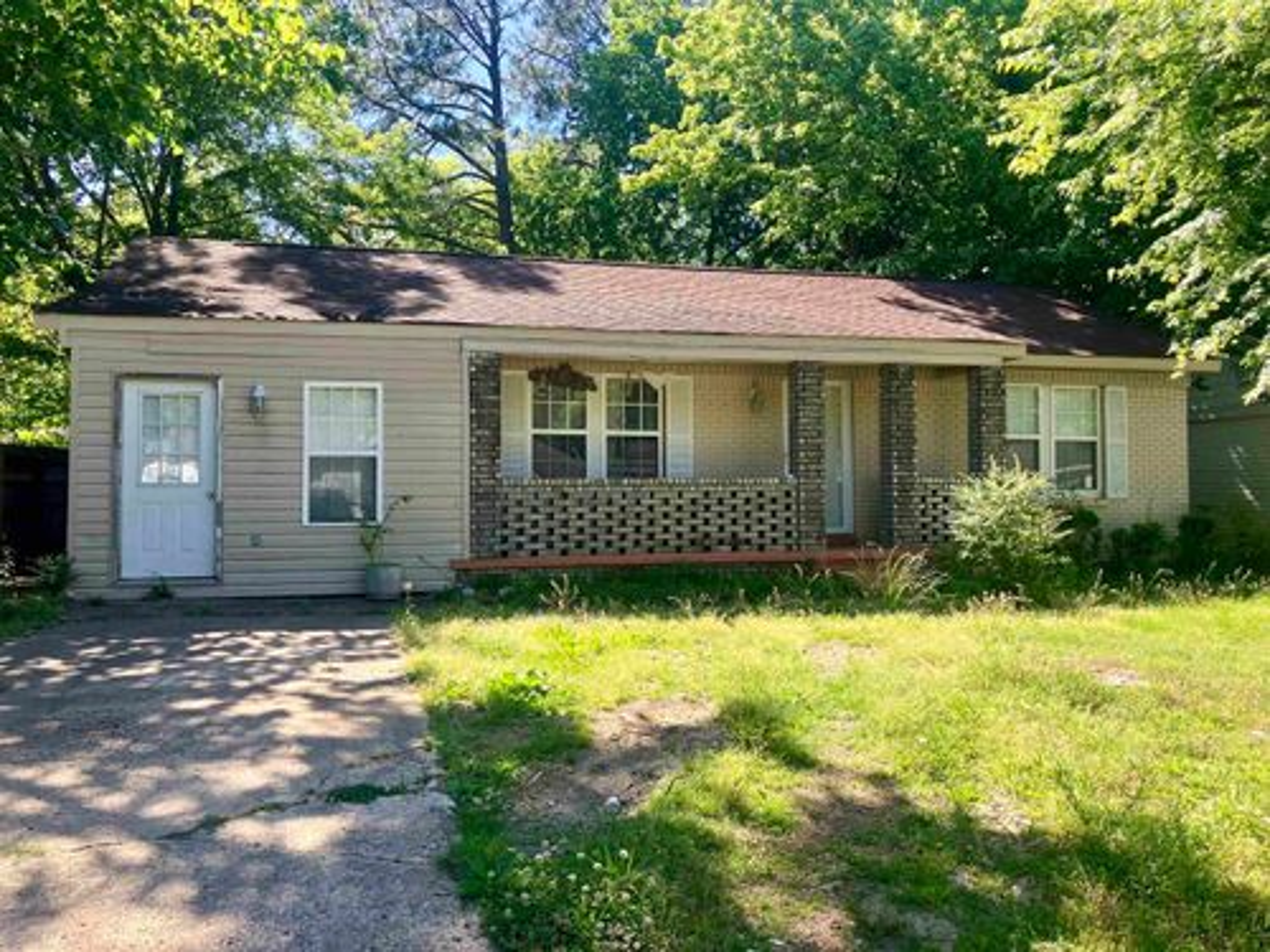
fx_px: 1027
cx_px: 635
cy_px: 476
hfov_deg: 63.4
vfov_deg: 49.7
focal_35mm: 28
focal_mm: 3.99
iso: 32
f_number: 1.8
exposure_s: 1/426
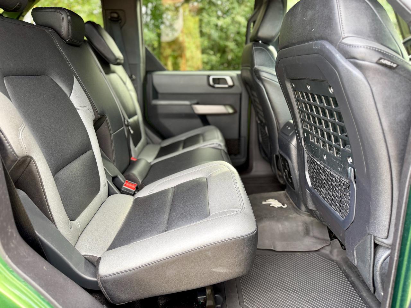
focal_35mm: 24
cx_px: 206
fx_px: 285
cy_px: 154
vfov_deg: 56.8
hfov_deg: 71.6
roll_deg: +0.1
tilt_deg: -15.4
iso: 200
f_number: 1.78
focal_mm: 6.76
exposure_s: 1/121
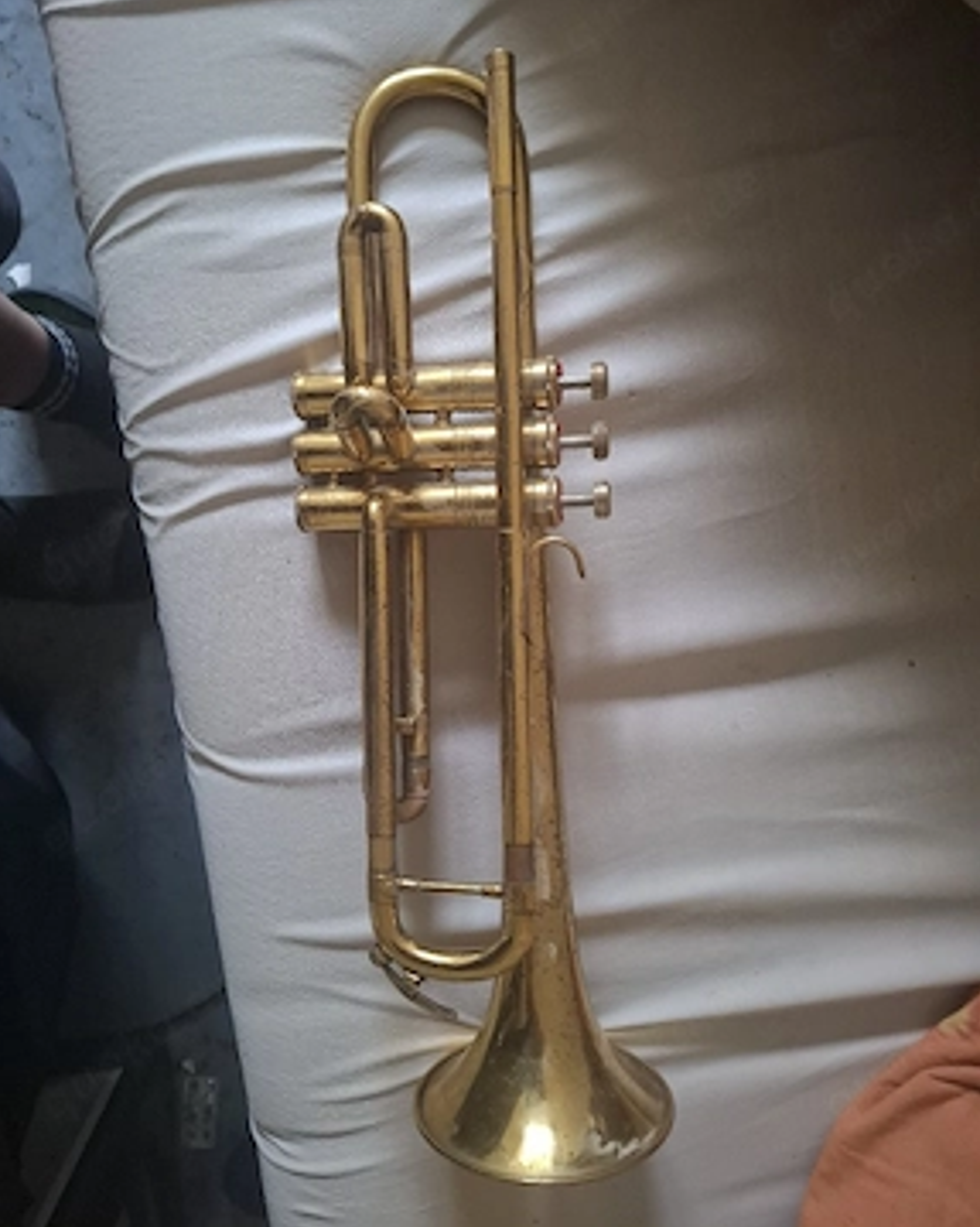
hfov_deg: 56.8
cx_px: 475
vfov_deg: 67.9
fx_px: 907
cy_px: 547
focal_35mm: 25
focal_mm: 5.54
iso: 640
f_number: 1.8
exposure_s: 1/24
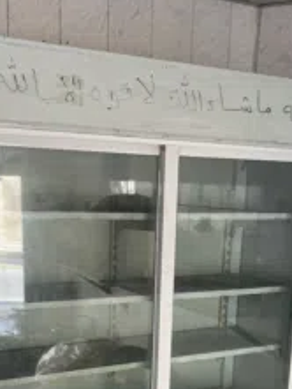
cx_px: 158
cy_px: 329
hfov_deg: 30.9
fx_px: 528
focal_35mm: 47
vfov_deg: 38.4
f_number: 1.8
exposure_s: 1/115
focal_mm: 4.25
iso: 125
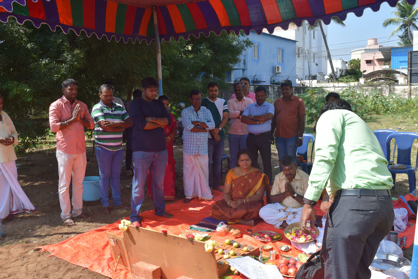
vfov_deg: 40.0
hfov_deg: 57.2
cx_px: 209
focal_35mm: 33
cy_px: 140
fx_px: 383
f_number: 9
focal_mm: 22
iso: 200
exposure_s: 1/320
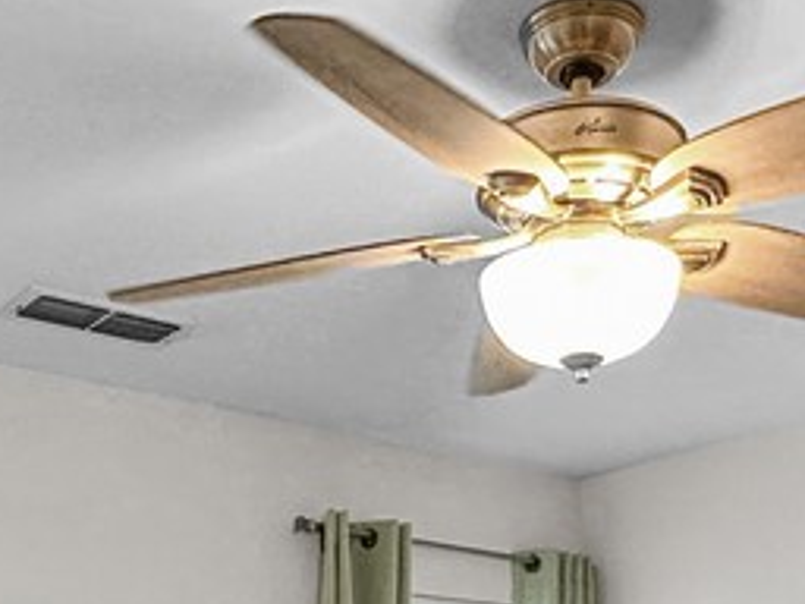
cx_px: 305
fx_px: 1302
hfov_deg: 34.2
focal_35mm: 56
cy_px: 1022
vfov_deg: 20.3
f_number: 2.2
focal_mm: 2.22
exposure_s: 1/60
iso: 200
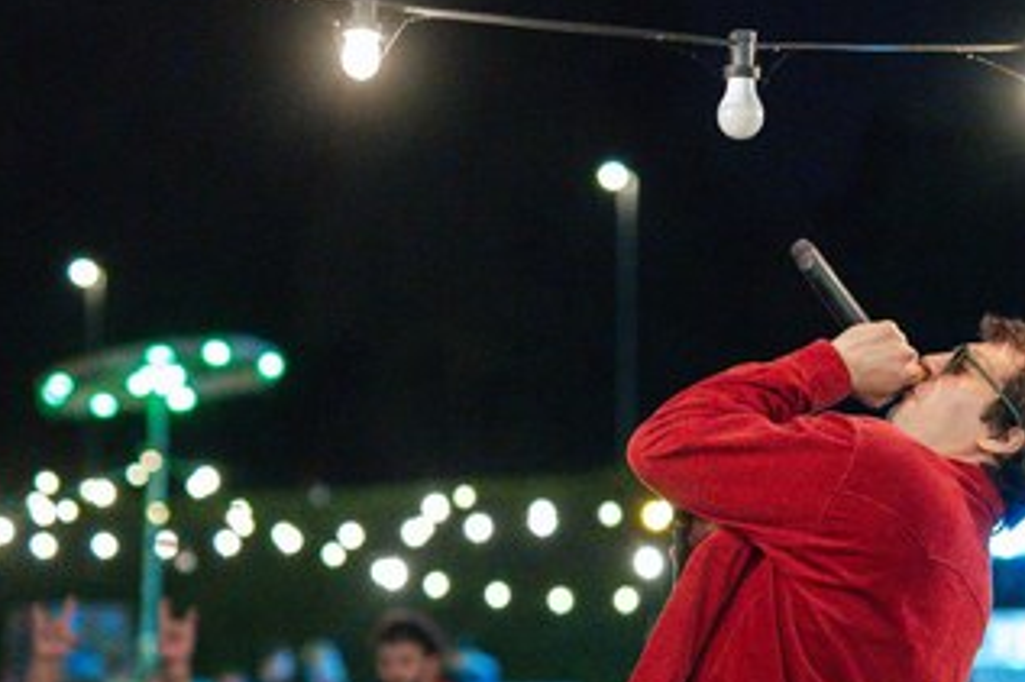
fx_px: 3756
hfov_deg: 15.5
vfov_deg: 10.3
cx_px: 548
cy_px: 631
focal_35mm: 132
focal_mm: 50
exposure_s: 1/250
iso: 12800
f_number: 1.4
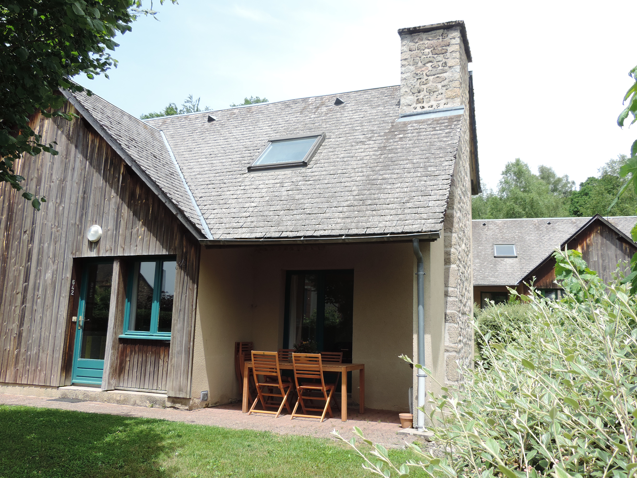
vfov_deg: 46.8
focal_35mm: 30
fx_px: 552
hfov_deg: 60.0
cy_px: 239
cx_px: 318
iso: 80
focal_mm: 5.3
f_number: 3.1
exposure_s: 1/500
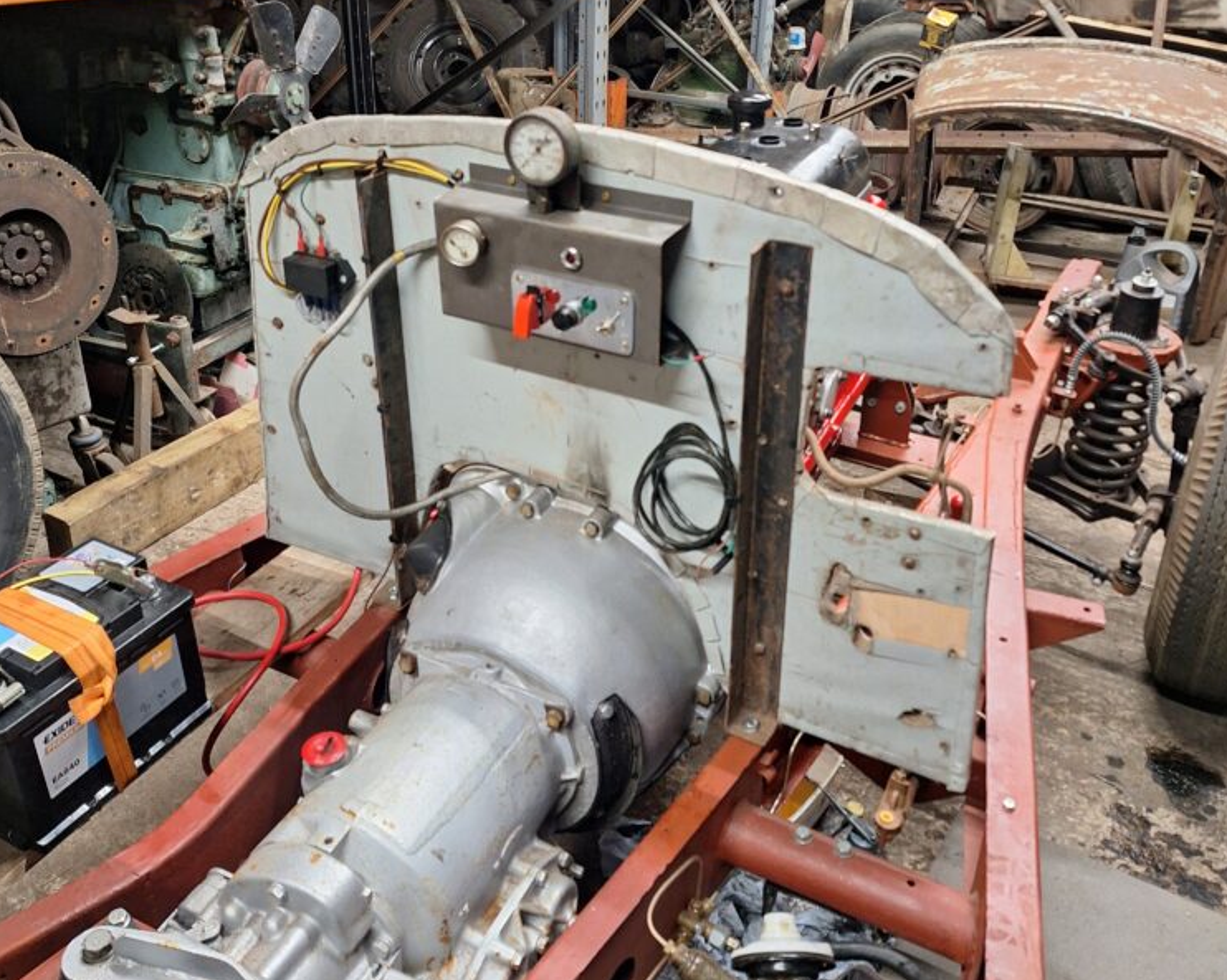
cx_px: 602
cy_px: 382
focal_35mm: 31
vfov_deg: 46.8
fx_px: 1125
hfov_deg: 57.2
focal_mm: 5.54
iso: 250
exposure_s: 1/50
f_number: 1.8
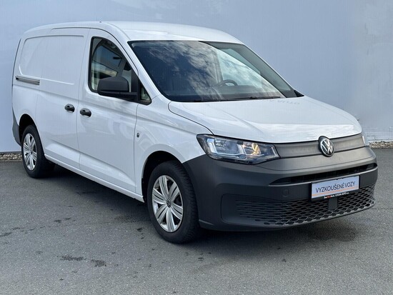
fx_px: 545
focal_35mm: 48
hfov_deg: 39.6
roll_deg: +0.1
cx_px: 196
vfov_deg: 30.3
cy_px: 148
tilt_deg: -7.4
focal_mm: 6.86
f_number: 1.78
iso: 64
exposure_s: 1/1272
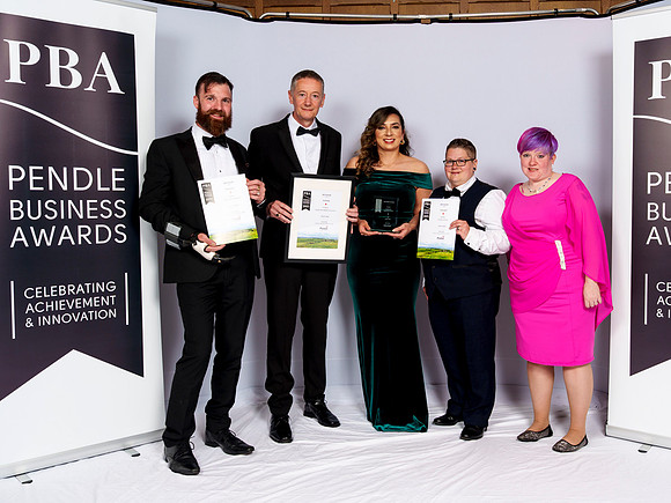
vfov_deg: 39.5
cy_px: 232
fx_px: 700
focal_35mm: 36
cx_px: 381
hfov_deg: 51.1
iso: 100
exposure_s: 1/125
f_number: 8
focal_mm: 29
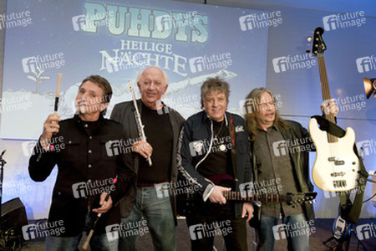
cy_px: 126
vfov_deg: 38.9
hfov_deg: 55.8
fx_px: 355
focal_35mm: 34
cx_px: 188
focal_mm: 34
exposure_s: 1/160
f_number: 5
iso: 1000
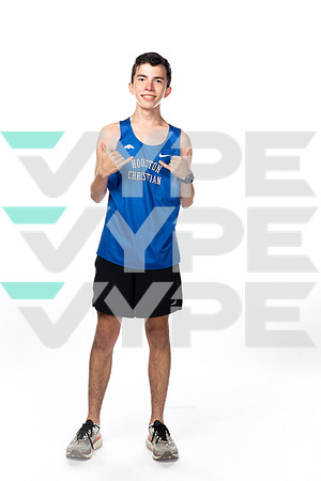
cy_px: 240
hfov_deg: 24.6
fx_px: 736
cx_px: 160
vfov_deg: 36.2
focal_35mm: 55
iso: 640
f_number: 8
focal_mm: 55
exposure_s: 1/250
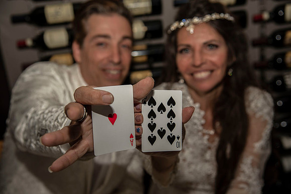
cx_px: 146
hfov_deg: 38.2
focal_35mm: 52
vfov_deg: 26.0
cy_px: 97
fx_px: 420
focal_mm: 52
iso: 100
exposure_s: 1/200
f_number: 4.5
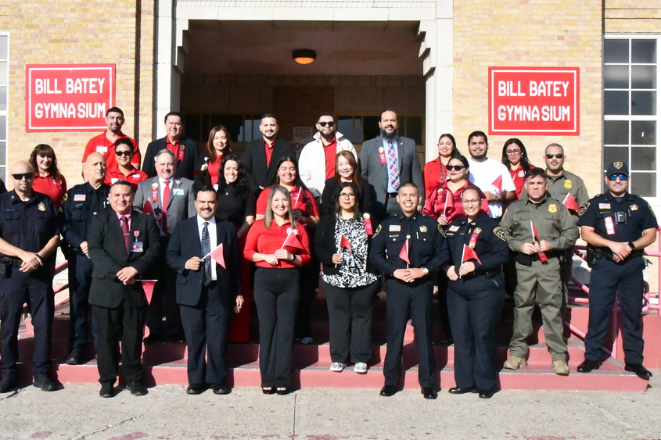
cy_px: 211
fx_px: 734
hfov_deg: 48.4
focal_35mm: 40
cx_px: 293
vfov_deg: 33.4
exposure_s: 1/6400
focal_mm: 22
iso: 16000
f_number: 22
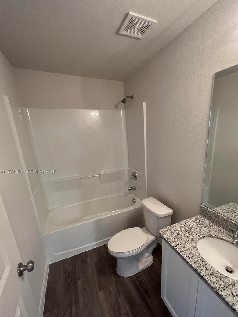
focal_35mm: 15
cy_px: 172
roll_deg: +2.1
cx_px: 136
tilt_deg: -14.6
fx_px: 138
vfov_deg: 97.9
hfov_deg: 81.2
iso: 250
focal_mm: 1.57
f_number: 1.8
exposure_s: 1/60
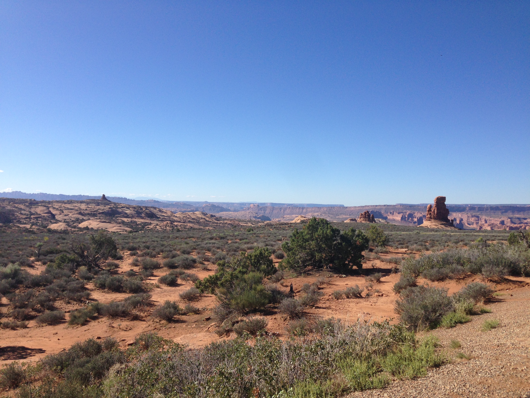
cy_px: 199
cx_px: 265
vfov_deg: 42.9
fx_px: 505
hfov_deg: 55.4
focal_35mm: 33
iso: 50
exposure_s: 1/1748
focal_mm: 4.13
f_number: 2.4
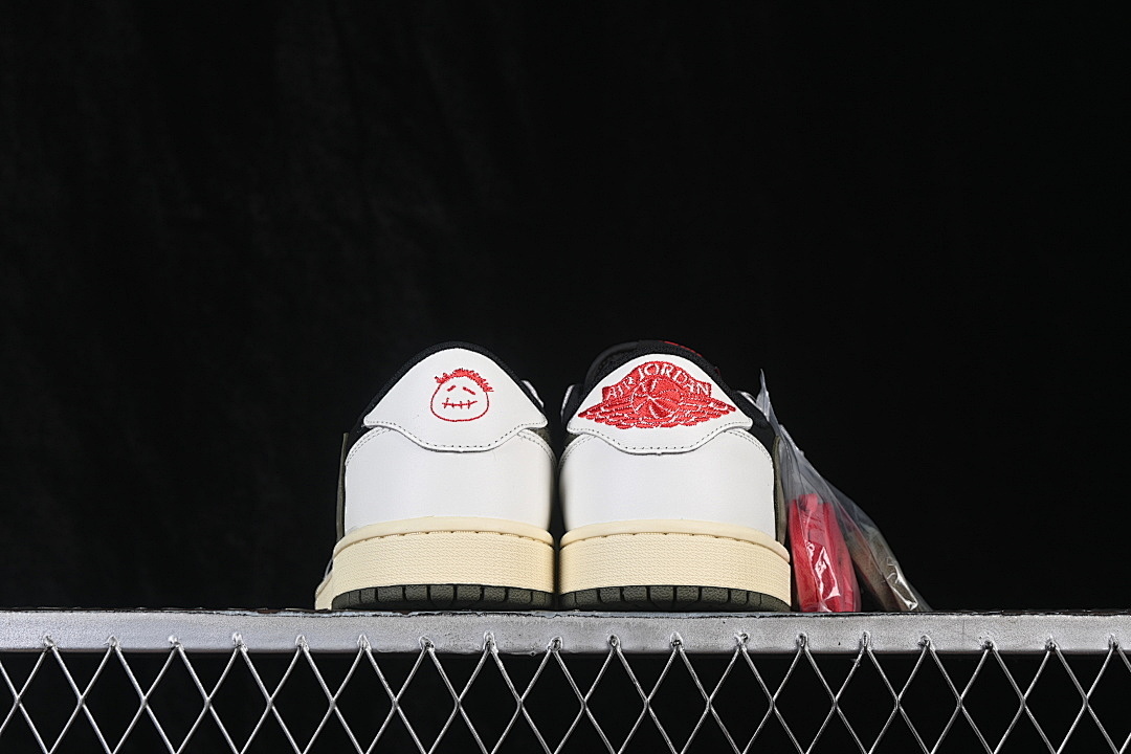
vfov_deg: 18.2
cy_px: 377
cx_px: 566
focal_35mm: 75
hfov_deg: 27.0
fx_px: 2356
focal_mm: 50
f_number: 8
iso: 160
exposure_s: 1/80
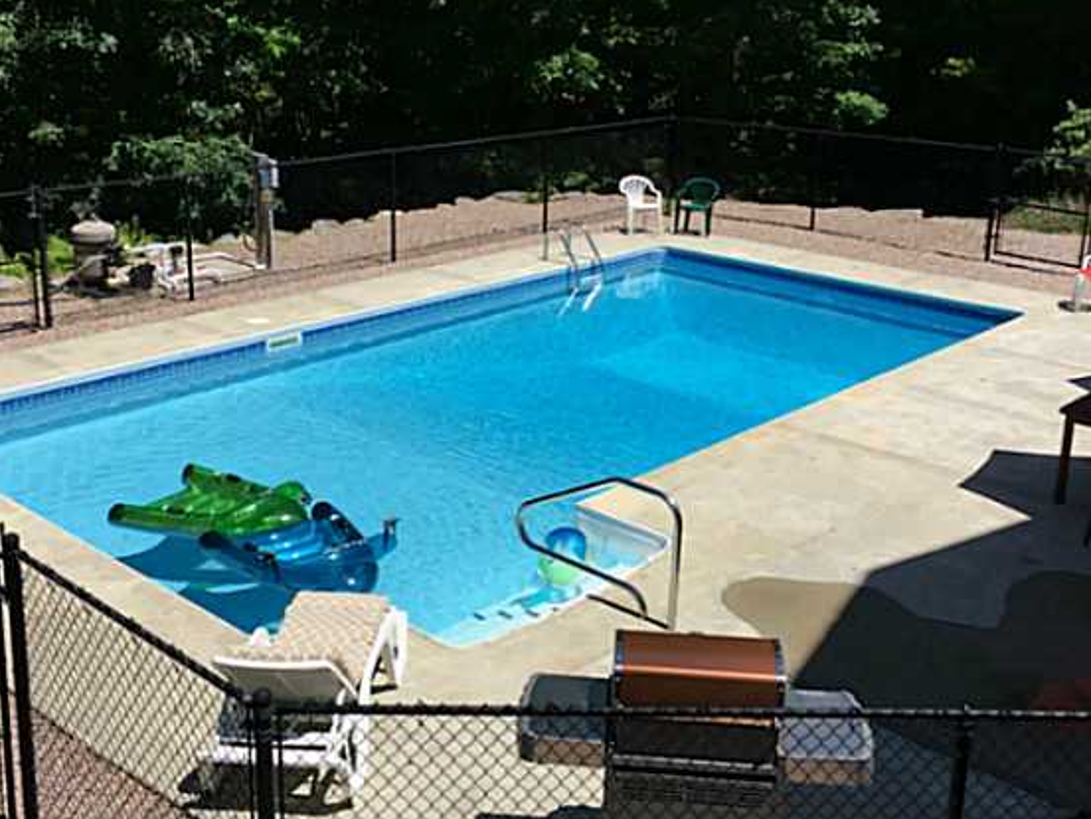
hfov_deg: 44.8
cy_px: 322
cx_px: 553
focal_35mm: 42
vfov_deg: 34.2
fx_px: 1324
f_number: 2.2
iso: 25
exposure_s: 1/1923
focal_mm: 4.15
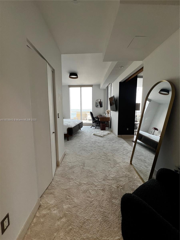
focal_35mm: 13
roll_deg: +0.2
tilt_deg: -6.4
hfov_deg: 89.9
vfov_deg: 106.2
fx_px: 90
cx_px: 90
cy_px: 120
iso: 80
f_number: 1.8
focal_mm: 1.57
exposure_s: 1/120
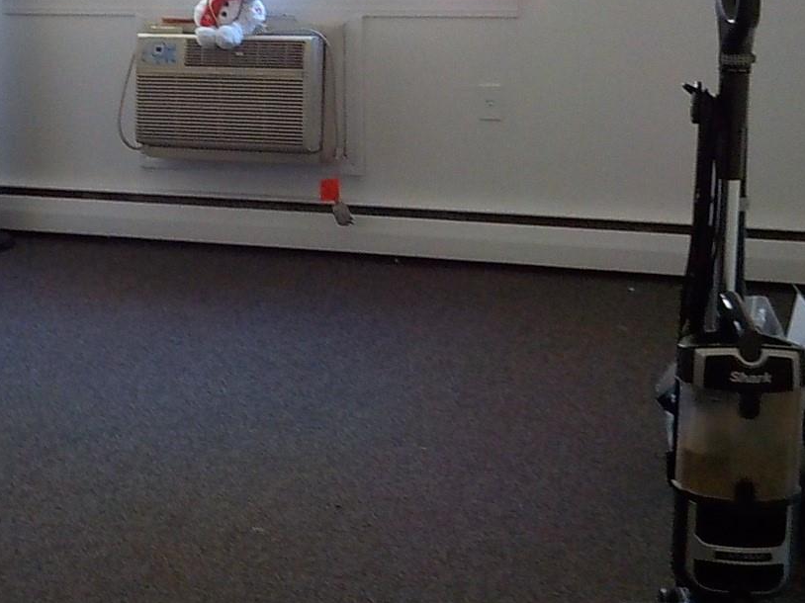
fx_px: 1372
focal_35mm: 59
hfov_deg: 32.5
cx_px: 279
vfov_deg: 24.4
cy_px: 124
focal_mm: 4.1
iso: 280
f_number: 3.3
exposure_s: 1/30
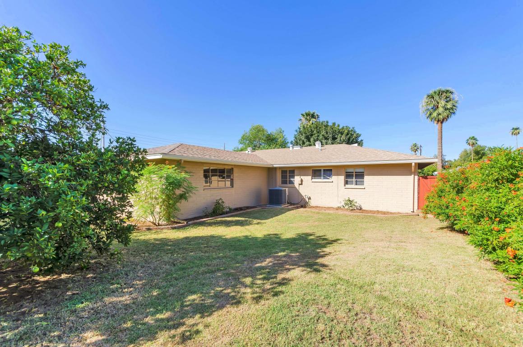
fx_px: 217
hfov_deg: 100.5
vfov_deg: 77.1
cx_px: 262
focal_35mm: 15
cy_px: 174
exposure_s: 1/320
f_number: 9
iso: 320
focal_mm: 10
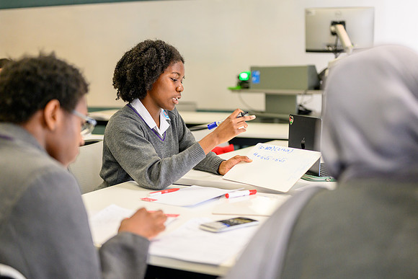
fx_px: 582
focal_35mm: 50
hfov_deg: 39.5
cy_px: 140
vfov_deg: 26.9
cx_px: 209
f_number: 1.8
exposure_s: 1/640
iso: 1400
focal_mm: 50
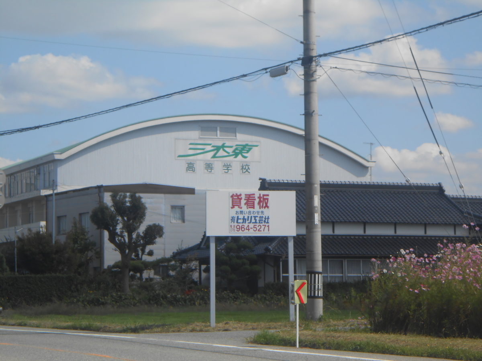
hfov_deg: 16.6
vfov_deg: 12.5
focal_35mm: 119
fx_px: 1657
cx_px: 241
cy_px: 180
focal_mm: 21.2
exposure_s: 1/500
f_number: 5.5
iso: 80
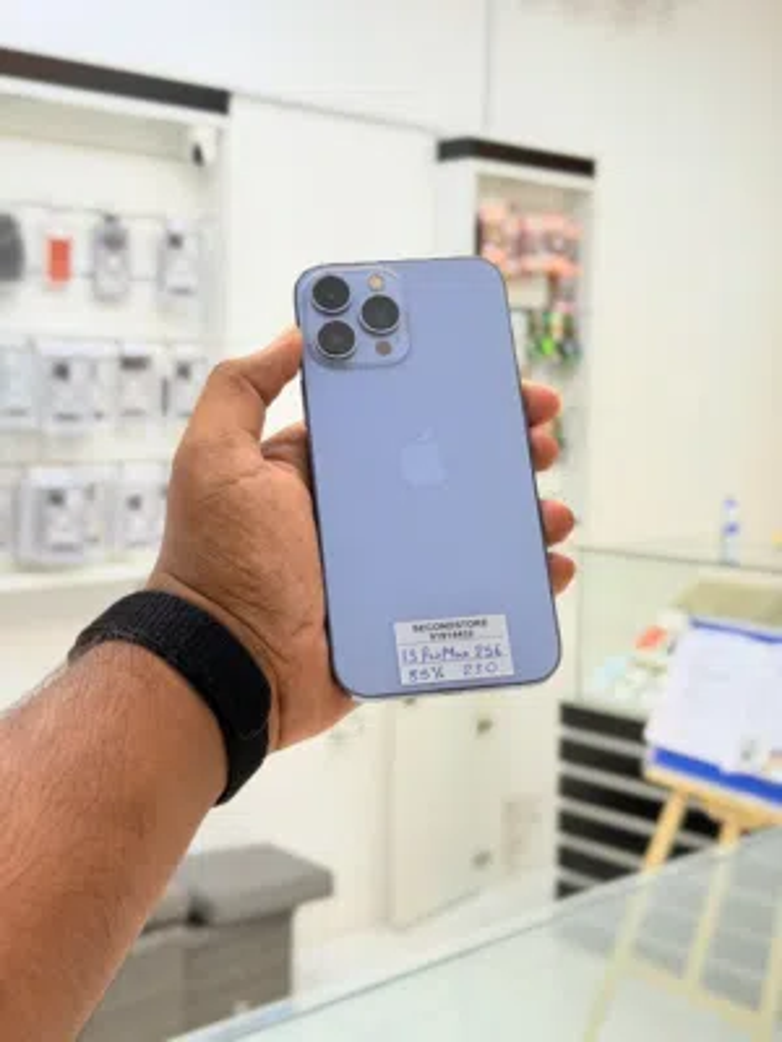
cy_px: 521
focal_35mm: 48
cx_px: 391
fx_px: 1446
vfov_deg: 39.7
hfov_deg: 30.3
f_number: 1.78
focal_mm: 6.76
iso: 64
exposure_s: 1/244
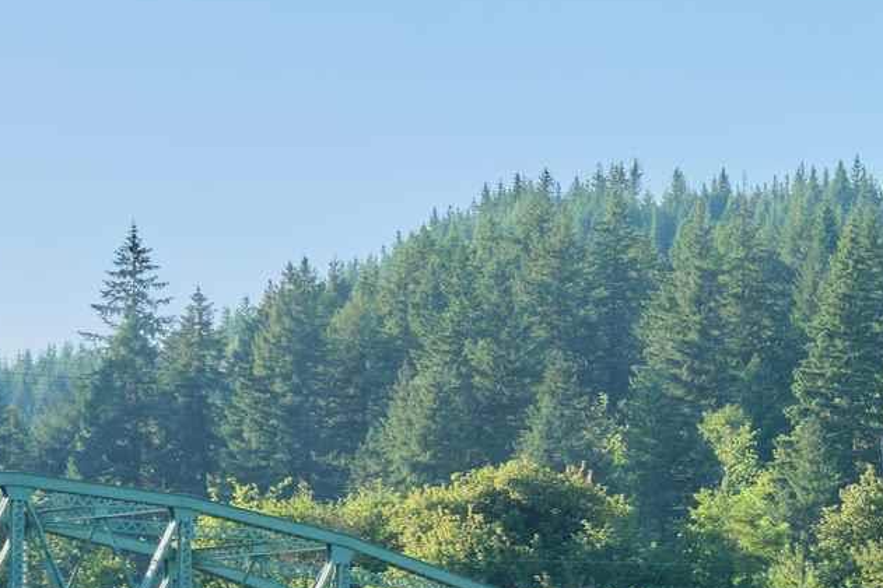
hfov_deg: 10.4
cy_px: 606
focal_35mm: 190
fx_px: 4658
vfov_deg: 7.2
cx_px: 1345
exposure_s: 1/160
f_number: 5
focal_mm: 26
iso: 125
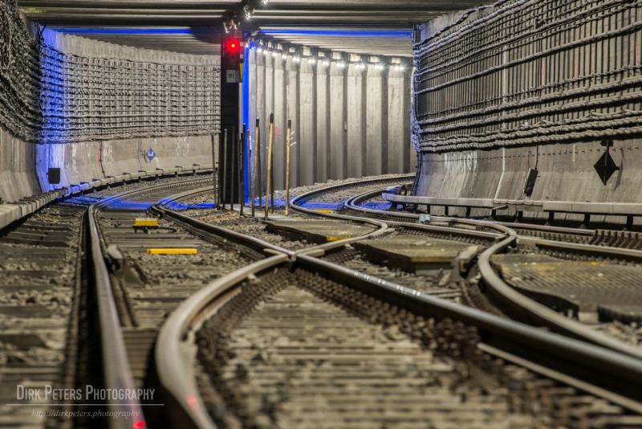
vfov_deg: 5.5
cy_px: 214
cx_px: 321
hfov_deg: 8.2
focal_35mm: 250
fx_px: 4460
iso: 100
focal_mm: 250
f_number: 13
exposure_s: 13
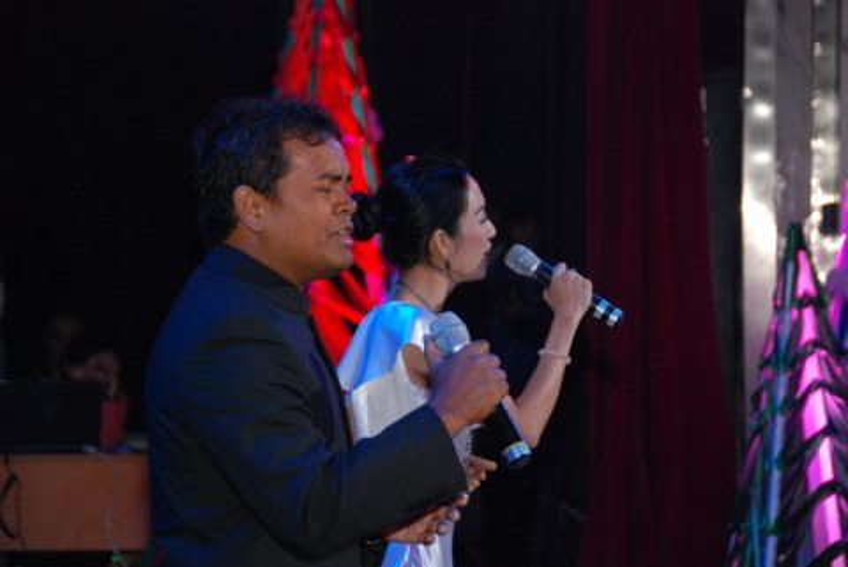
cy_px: 284
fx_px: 3713
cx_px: 424
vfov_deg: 8.7
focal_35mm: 158
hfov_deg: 13.0
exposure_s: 1/60
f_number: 5.6
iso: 640
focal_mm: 105
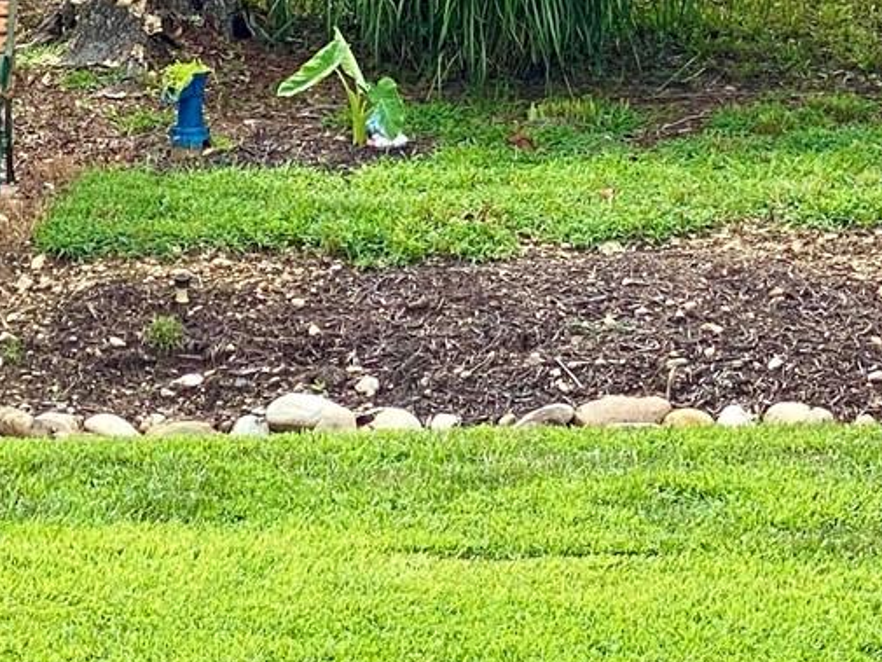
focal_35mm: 211
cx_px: 265
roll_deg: -2.0
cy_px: -182
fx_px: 5377
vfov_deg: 7.0
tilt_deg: -0.2
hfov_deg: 9.4
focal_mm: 6
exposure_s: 1/826
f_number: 2
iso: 20
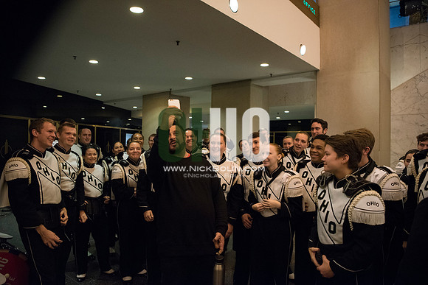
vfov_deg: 53.2
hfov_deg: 73.7
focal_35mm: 24
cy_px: 142
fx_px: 285
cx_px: 214
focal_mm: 24
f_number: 2.8
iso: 8000
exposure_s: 1/160
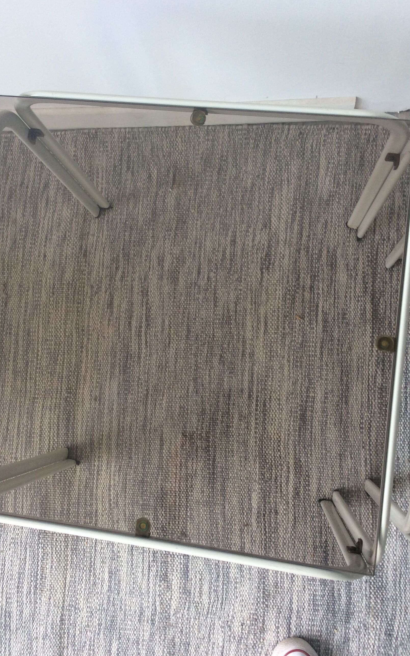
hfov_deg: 37.3
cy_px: 329
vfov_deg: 56.7
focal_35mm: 34
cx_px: 190
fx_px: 608
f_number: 2.4
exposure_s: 1/33
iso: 32
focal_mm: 3.3
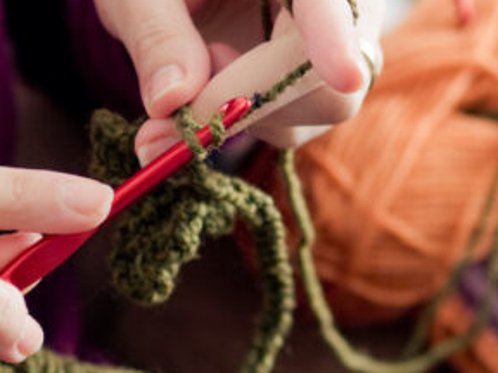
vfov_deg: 7.0
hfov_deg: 9.4
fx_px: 3040
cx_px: 164
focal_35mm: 211
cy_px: 157
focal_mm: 55
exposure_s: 1/200
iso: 200
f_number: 3.5
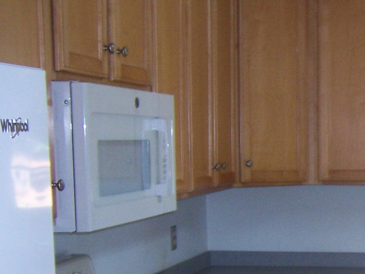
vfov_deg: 17.2
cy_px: 275
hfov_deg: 21.3
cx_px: 463
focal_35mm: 84
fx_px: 886
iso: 140
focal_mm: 5.5
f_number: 2.8
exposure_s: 1/60
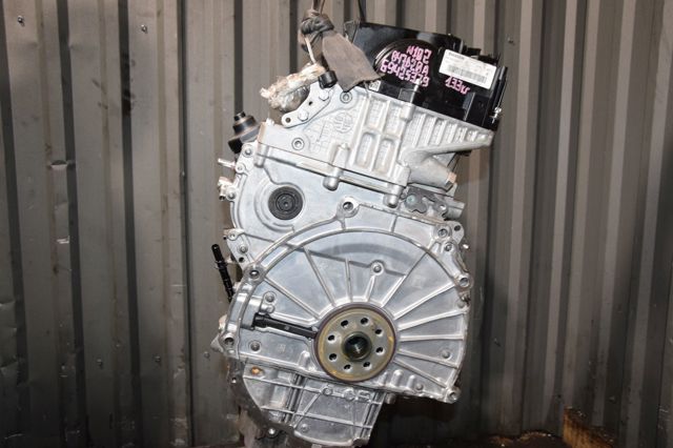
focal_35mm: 33
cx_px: 336
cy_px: 224
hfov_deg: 57.2
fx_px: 617
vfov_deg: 39.9
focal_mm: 22
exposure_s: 1/60
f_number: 5.6
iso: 1600
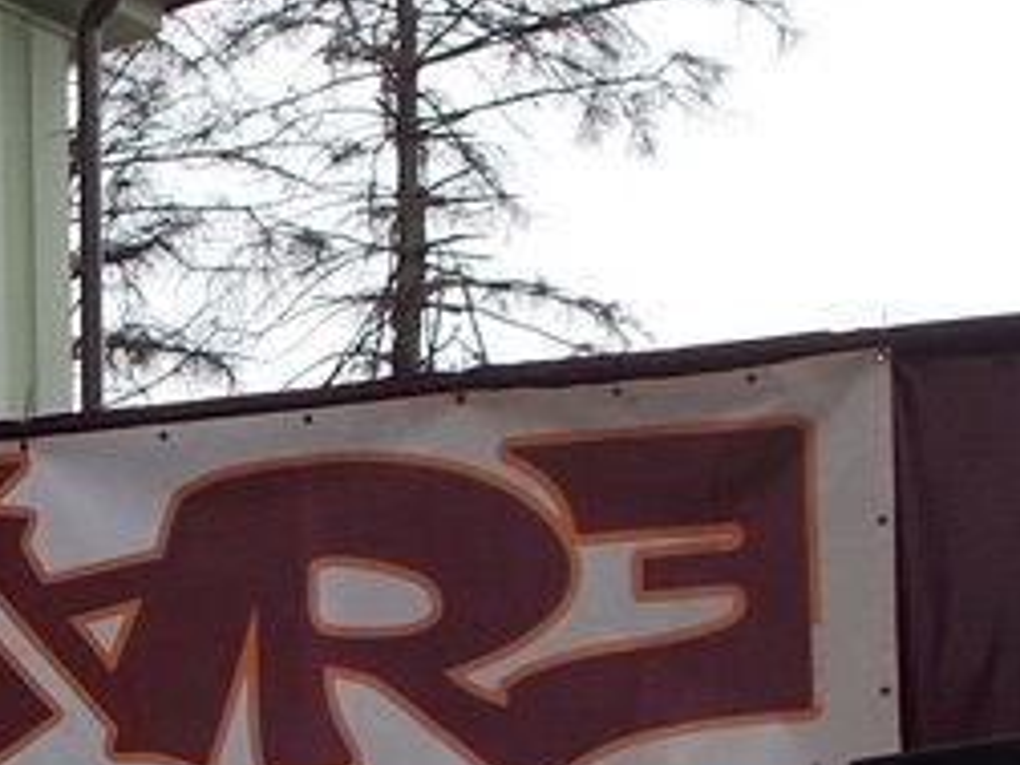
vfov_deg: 15.3
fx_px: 2711
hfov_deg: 20.0
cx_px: -206
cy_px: 996
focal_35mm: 92
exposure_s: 1/640
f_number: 3.3
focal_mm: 4.1
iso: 80
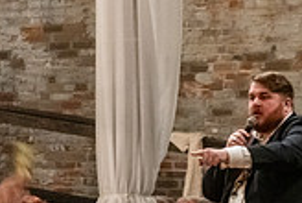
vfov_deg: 4.8
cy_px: 165
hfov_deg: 7.1
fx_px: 2404
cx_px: -72
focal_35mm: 286
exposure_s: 1/40
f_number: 6.3
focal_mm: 81
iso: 6400
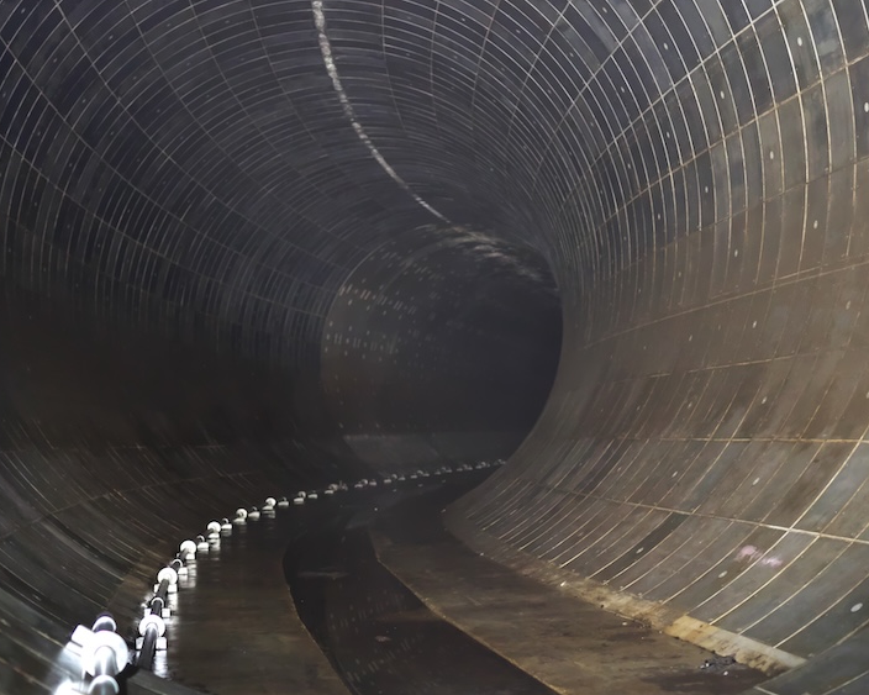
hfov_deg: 31.4
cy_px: 356
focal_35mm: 60
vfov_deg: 25.4
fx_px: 1543
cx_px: 399
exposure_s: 1/15
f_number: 2
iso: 12800
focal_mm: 50
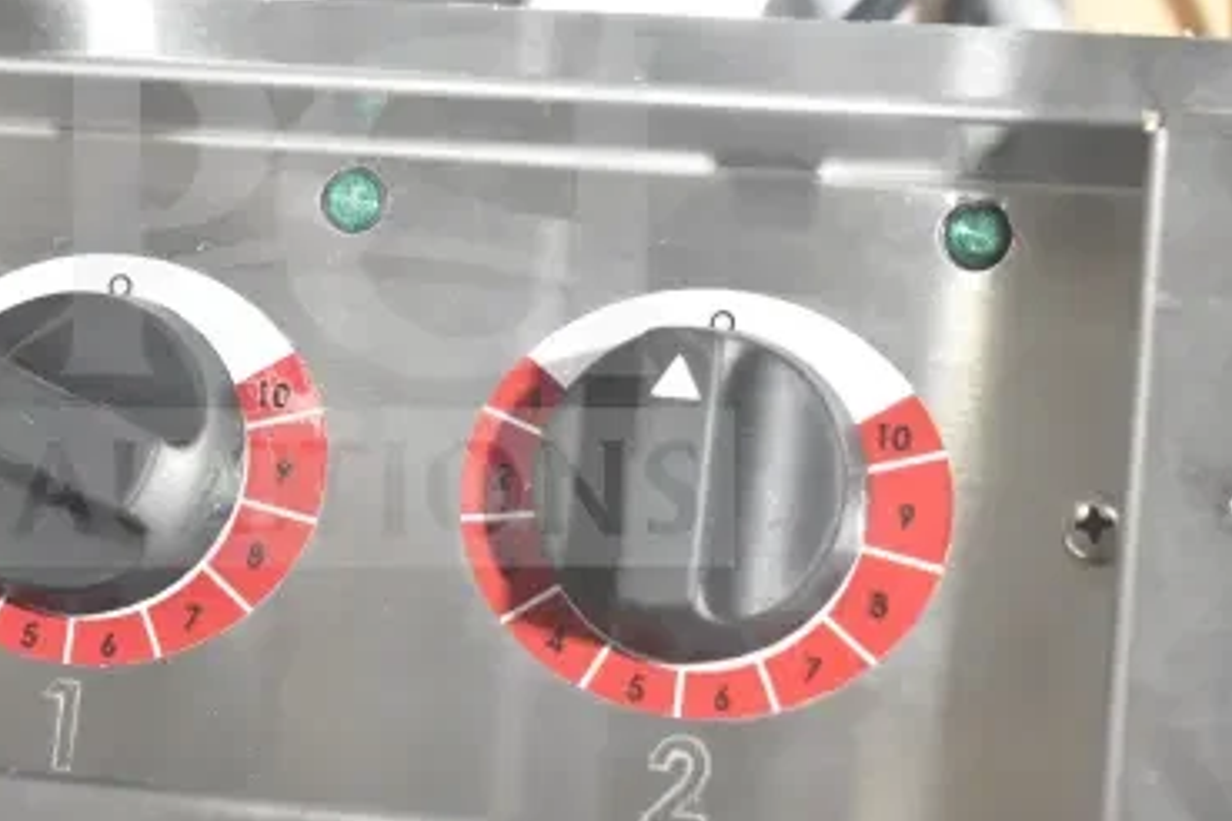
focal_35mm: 114
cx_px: 357
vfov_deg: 12.0
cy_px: 302
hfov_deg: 17.9
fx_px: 3901
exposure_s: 1/80
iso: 3200
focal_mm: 46
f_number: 5.3
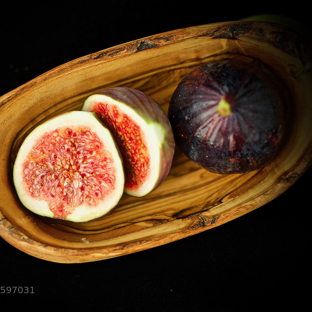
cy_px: 156
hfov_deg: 26.8
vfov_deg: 26.9
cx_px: 116
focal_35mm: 64
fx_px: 653
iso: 100
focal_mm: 50
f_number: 2.8
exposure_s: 1/125
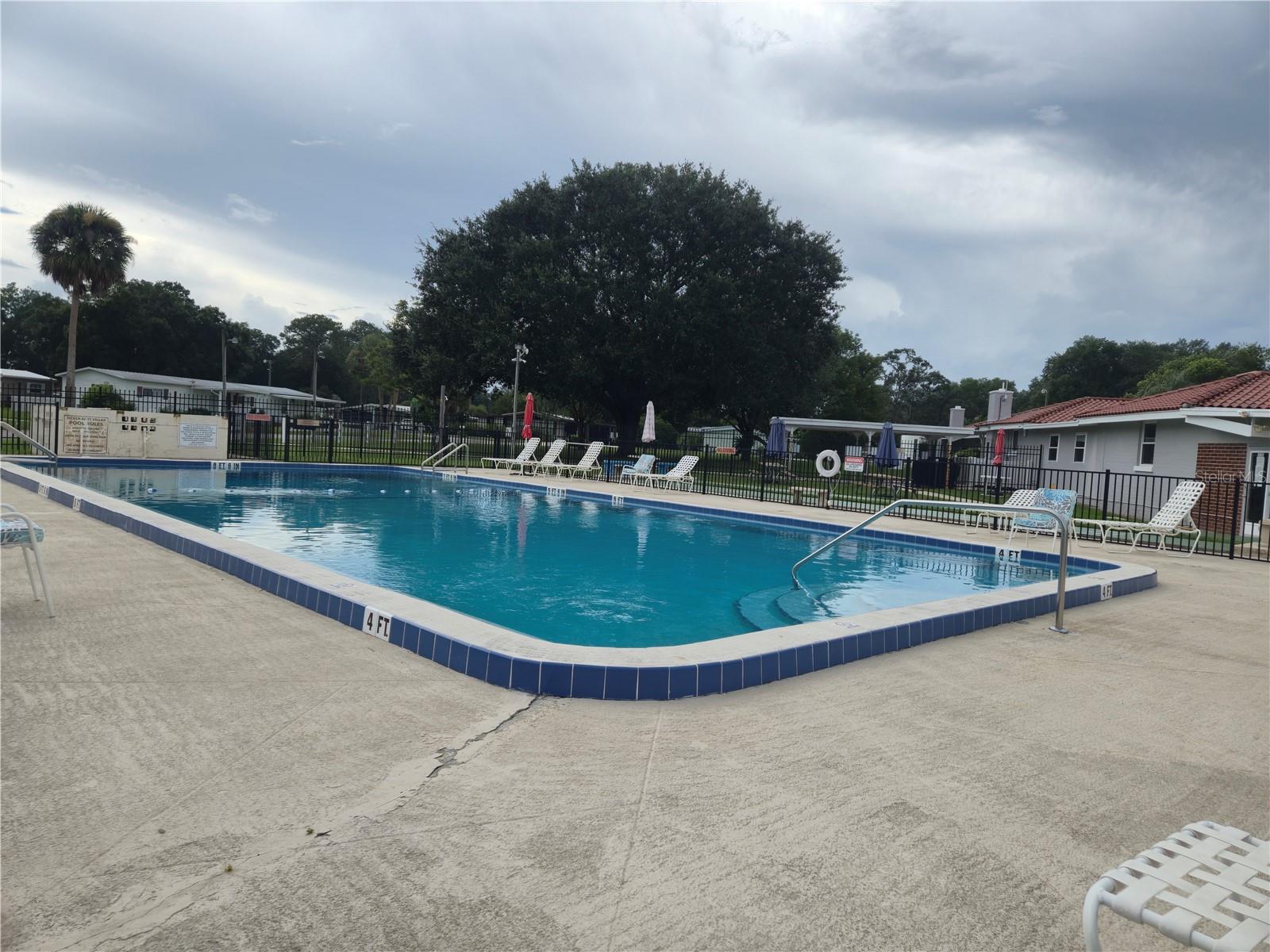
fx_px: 844
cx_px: 635
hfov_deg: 73.9
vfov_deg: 58.9
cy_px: 476
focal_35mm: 23
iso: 25
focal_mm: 5.4
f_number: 1.8
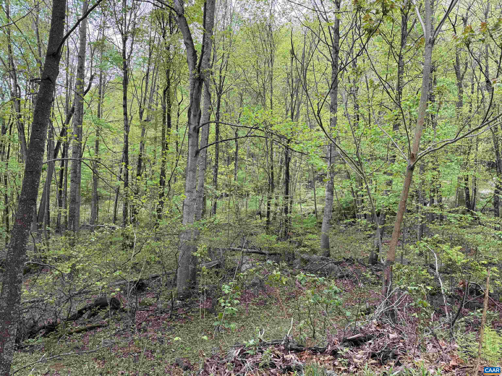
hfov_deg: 71.6
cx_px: 251
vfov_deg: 56.8
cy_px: 188
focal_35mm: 24
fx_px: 348
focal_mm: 6.76
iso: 100
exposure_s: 1/240
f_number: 1.78
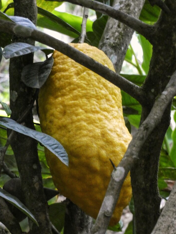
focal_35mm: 198
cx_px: 92
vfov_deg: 10.0
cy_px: 116
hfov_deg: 7.5
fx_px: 1342
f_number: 5.5
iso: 1600
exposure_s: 1/40
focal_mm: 32.7
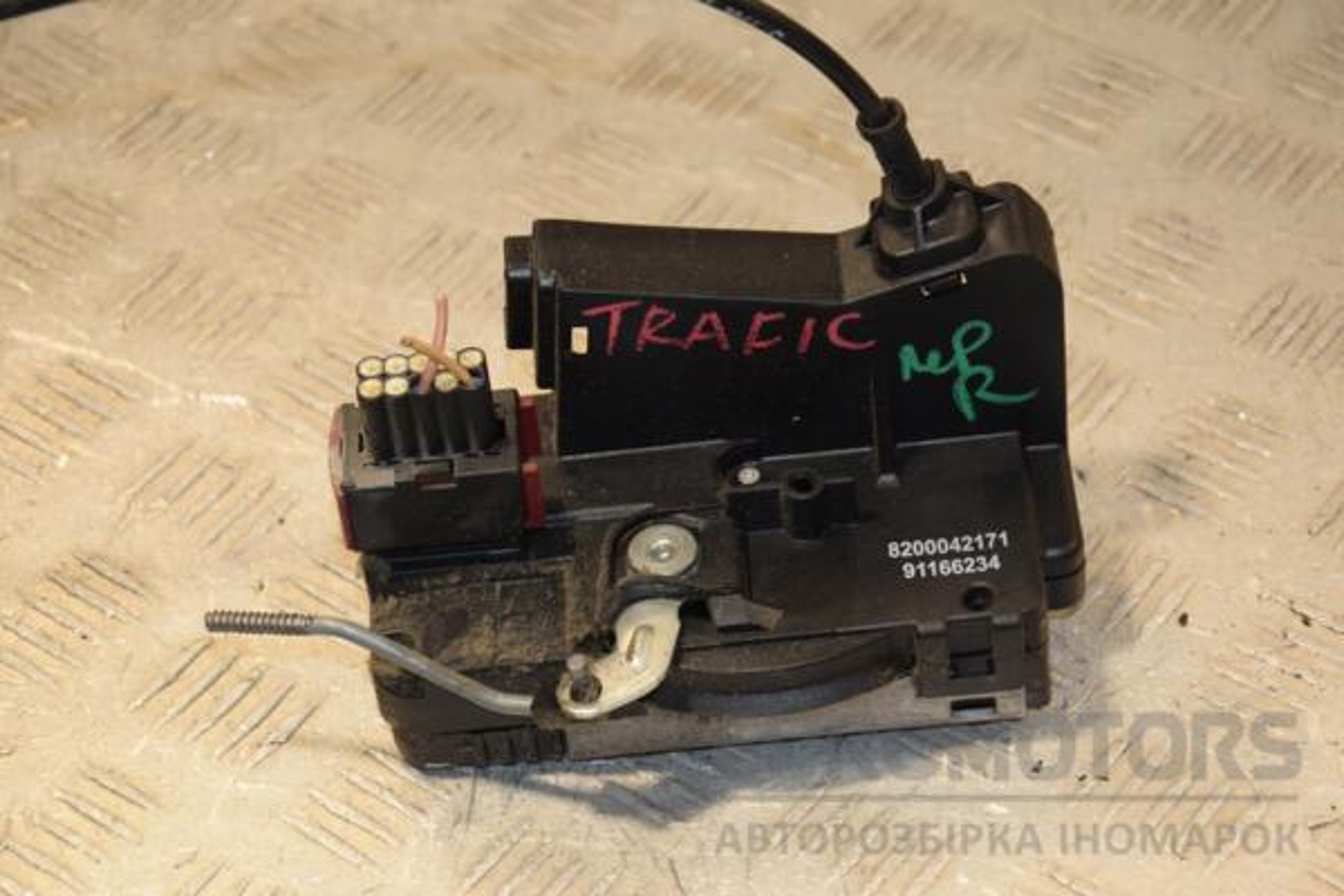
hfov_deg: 19.5
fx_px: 3920
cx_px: 672
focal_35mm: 105
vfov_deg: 13.0
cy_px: 448
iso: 800
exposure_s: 1/160
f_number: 5.3
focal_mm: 70
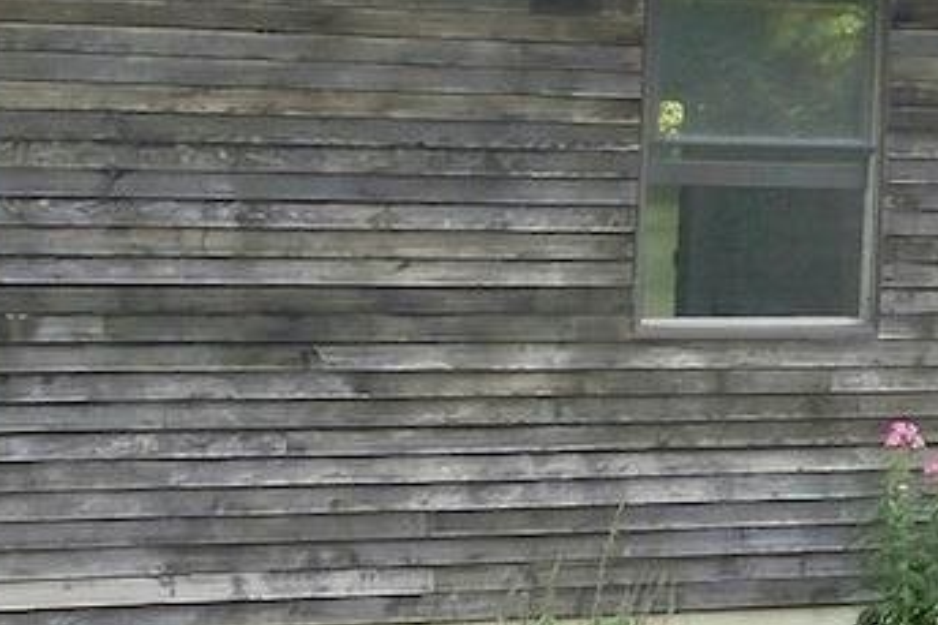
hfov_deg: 13.4
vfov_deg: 10.5
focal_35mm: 128
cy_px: -198
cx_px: 1947
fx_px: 3333
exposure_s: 1/320
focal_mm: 8.4
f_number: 2.8
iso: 100
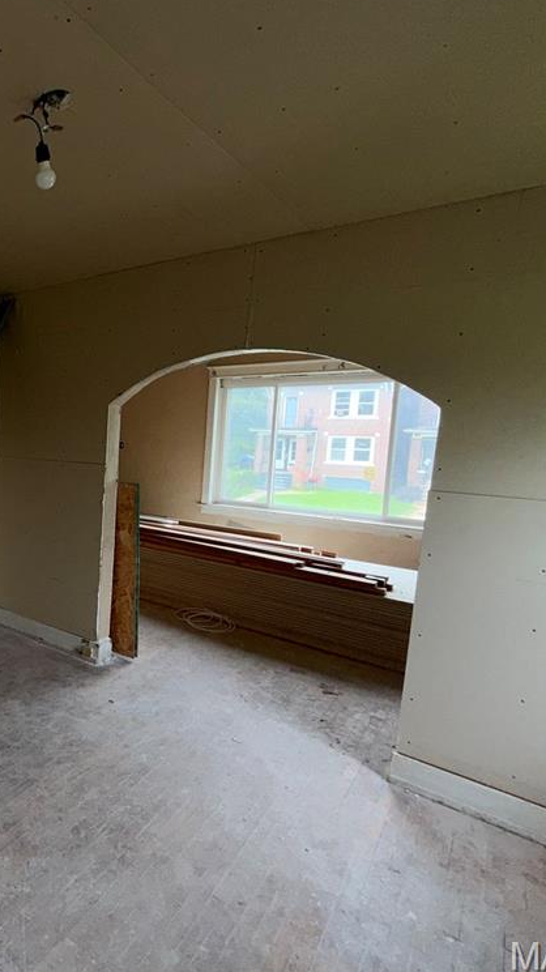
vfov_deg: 83.9
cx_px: -27
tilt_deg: -7.1
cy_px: 482
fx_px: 541
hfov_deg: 43.8
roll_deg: -1.6
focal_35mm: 21
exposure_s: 1/121
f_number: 2.2
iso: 32
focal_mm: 2.22
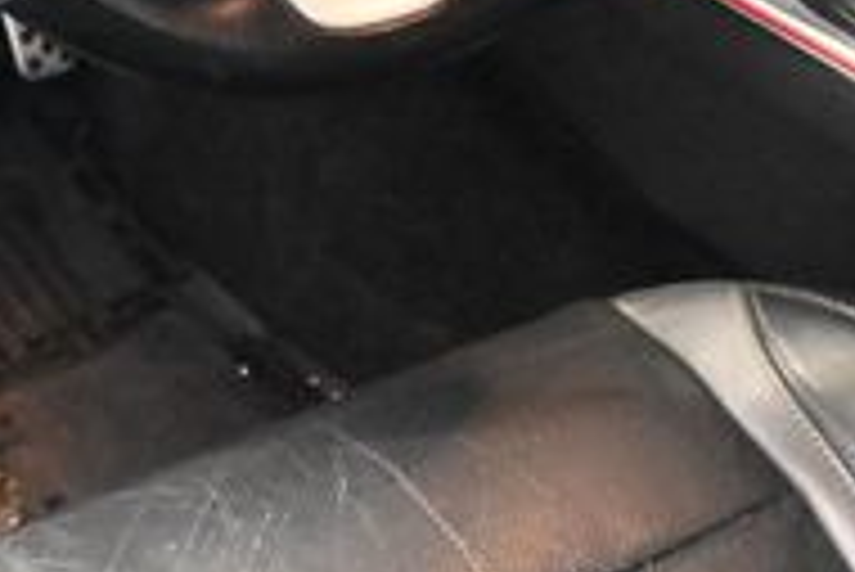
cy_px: -185
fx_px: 2401
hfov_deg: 20.2
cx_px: 428
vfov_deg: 13.1
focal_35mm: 101
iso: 12800
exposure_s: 1/40
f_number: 3.8
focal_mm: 20
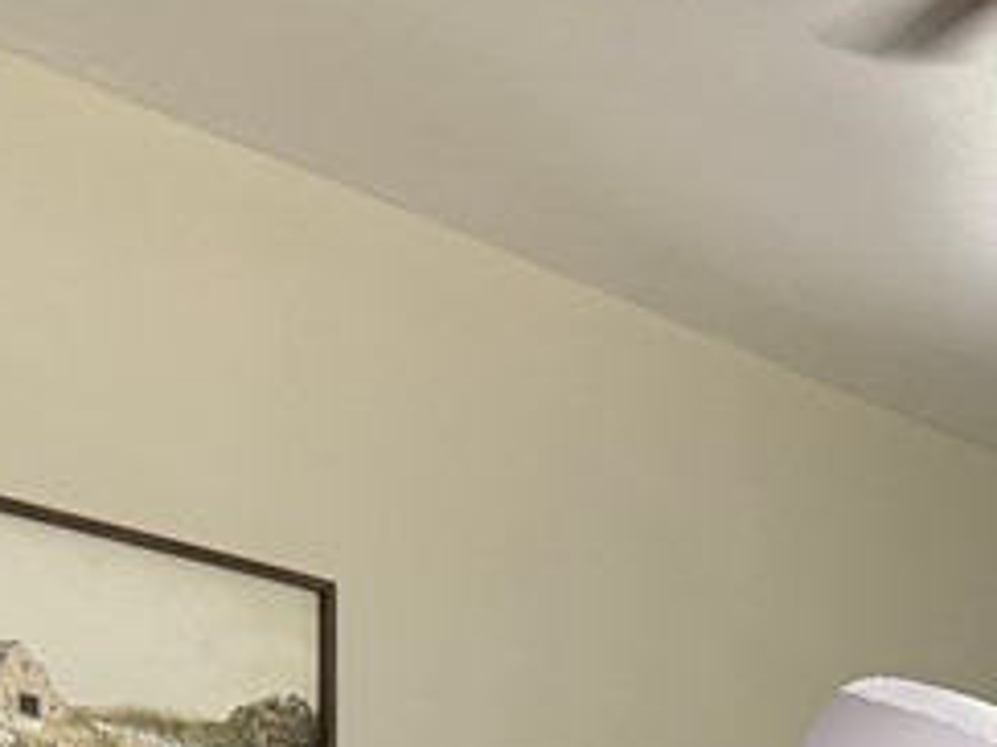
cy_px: 1428
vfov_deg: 13.0
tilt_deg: -1.5
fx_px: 2908
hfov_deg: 19.1
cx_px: 899
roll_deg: -1.8
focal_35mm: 101
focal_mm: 6.76
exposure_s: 1/120
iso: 160
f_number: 1.78
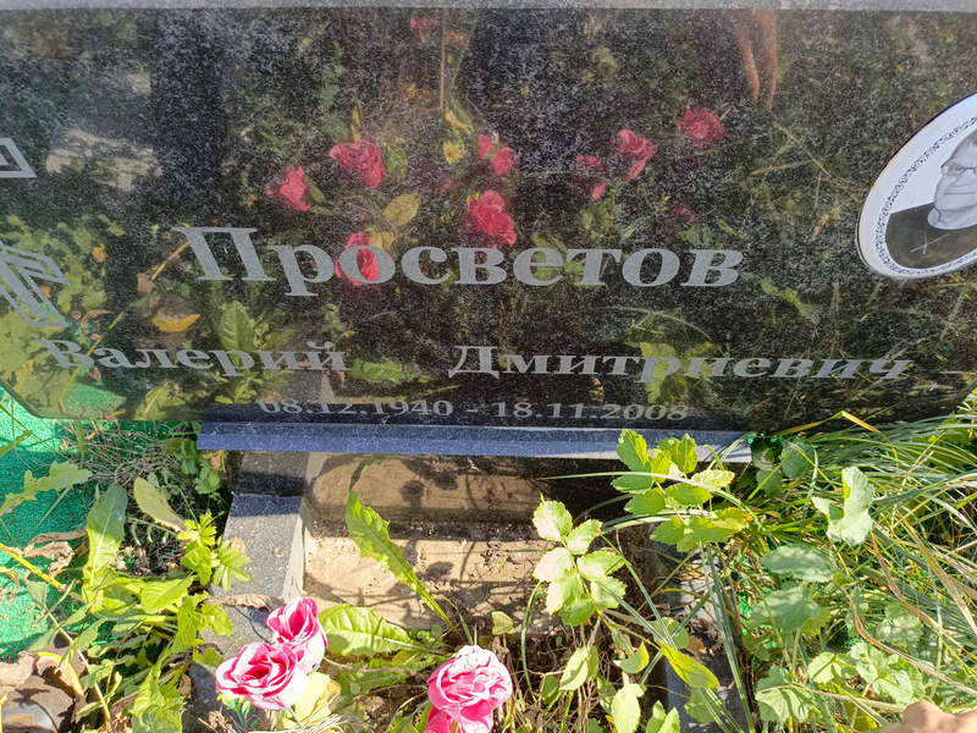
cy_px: 366
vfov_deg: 54.9
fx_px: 706
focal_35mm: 25
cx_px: 488
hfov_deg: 69.4
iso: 112
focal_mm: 4.76
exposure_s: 1/196
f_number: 1.69
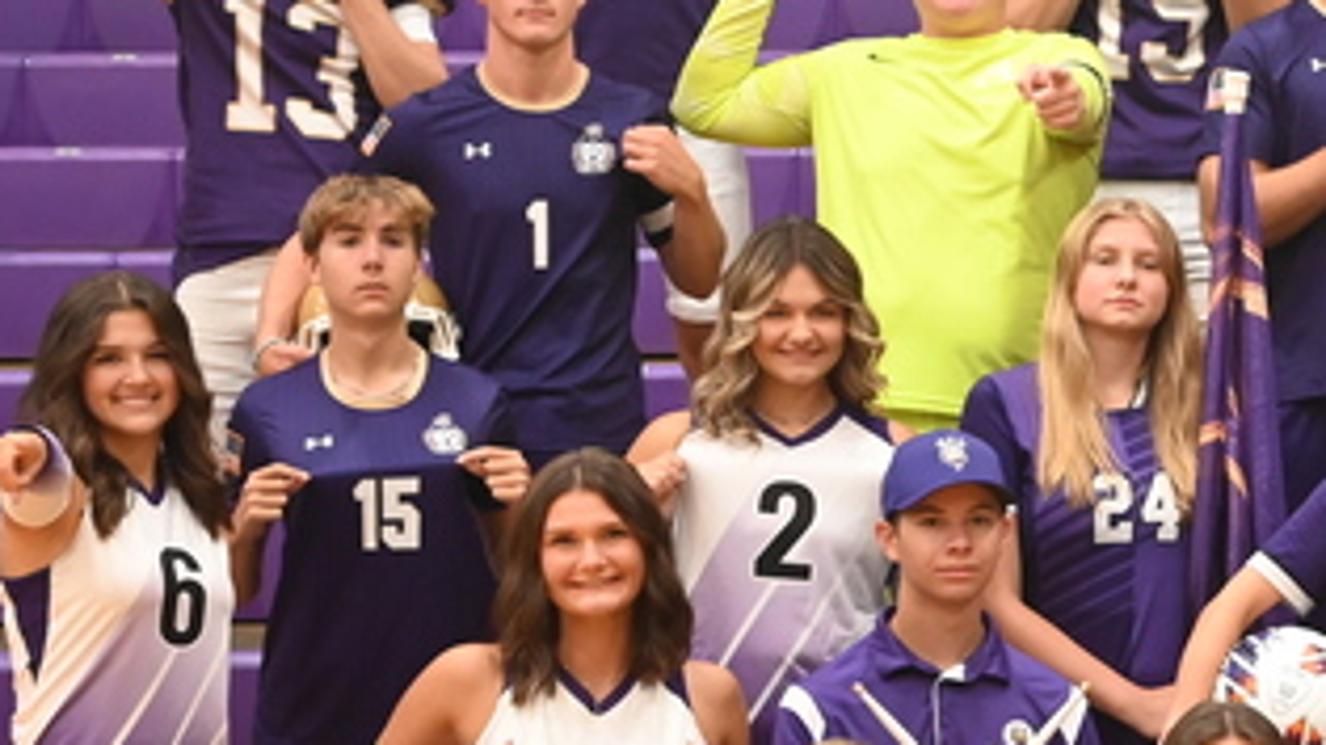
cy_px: 514
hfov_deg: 14.4
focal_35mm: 143
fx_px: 5027
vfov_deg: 8.5
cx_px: 1692
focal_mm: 42
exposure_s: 1/125
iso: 3200
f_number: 5.6
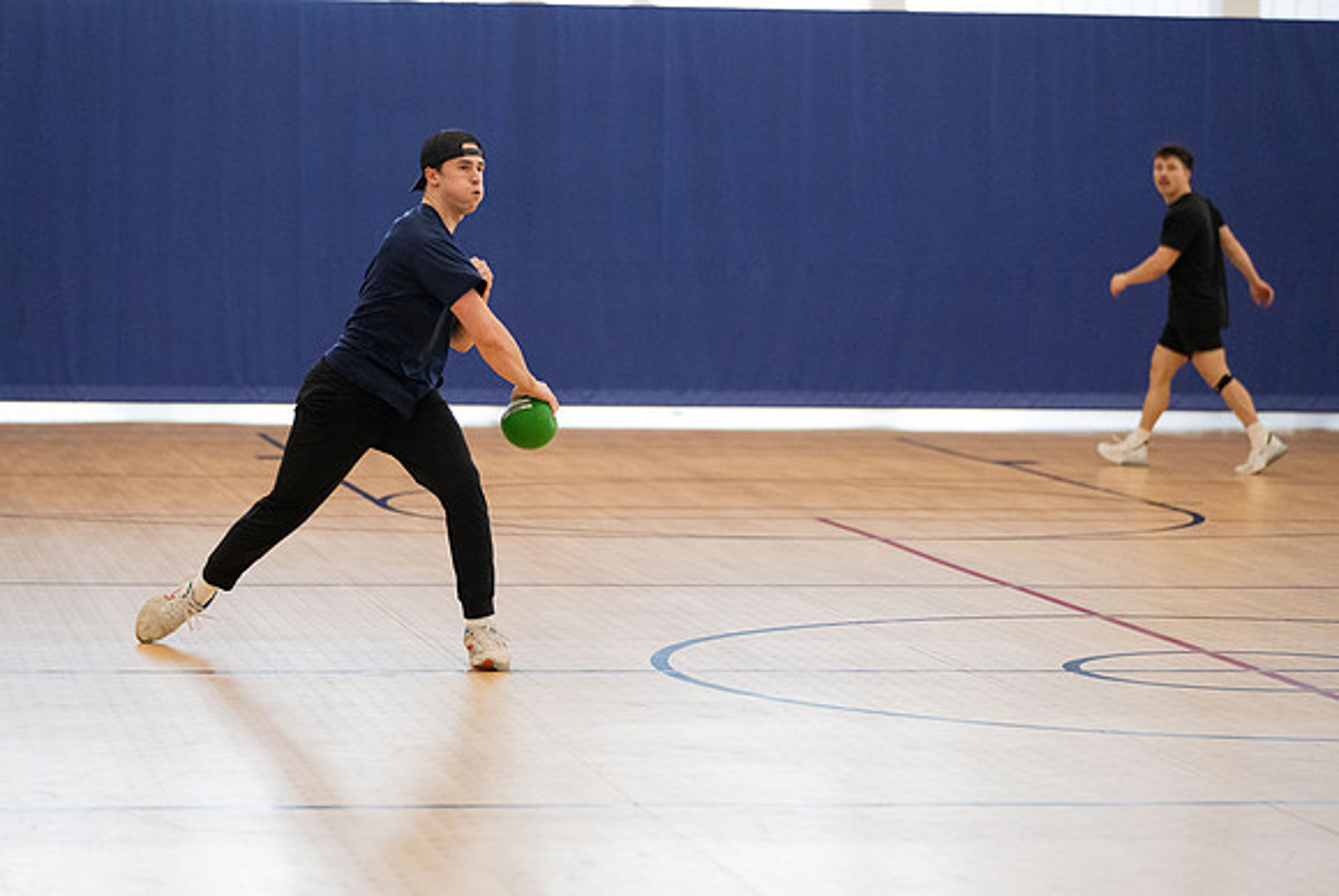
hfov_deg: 16.9
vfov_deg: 11.3
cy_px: 426
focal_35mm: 121
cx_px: 633
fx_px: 4509
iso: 4000
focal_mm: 115
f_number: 2.8
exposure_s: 1/1000
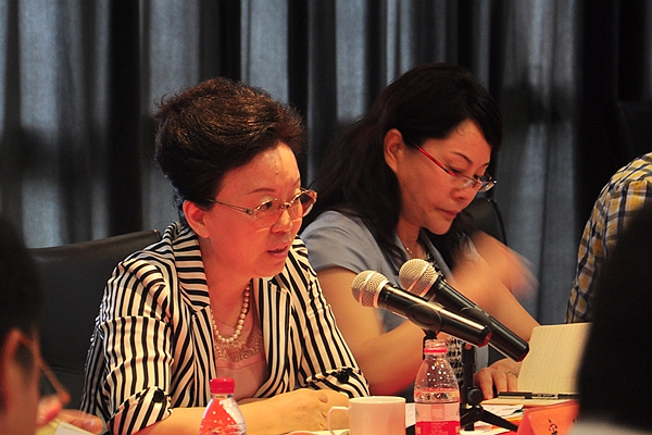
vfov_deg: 8.7
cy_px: 218
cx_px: 326
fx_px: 2852
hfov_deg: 13.0
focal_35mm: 158
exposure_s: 1/10
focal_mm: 105
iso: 320
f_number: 5.6
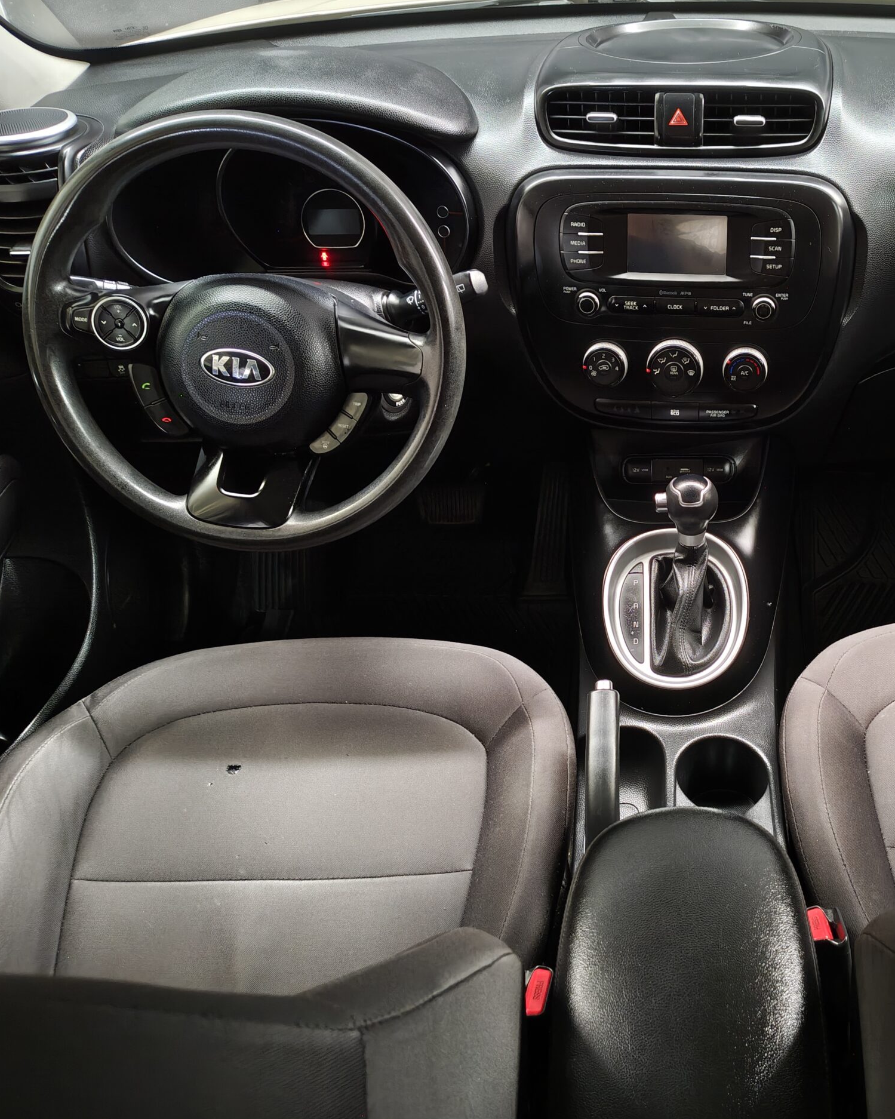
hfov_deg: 44.1
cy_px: 553
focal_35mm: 32
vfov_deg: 55.7
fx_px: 1060
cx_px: 684
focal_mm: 5.56
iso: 11409
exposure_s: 1/20
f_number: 1.8
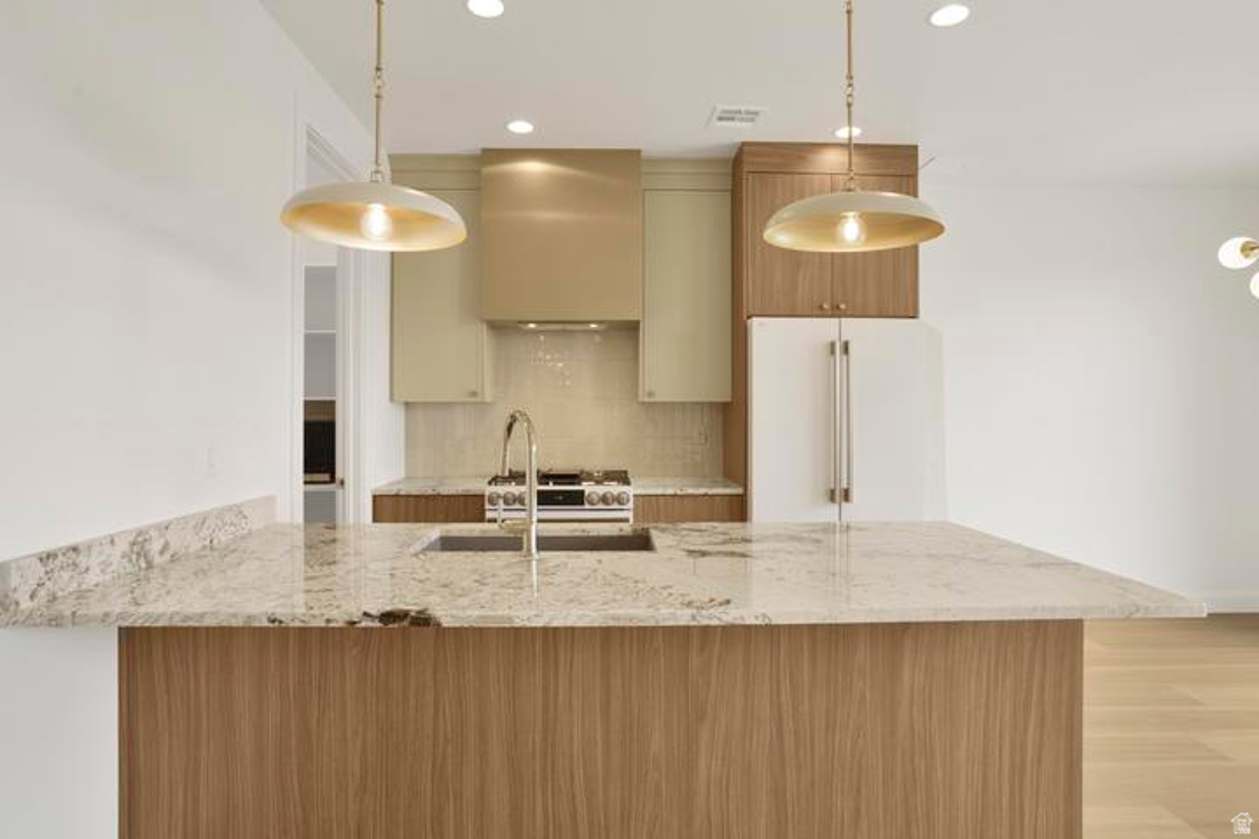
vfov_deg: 64.6
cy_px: 420
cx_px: 630
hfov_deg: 86.9
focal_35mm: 19
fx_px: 664
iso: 250
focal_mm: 19
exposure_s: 1/10
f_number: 9
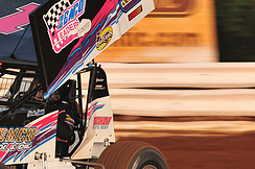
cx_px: -9
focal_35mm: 476
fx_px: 3367
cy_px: 75
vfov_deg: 2.9
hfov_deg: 4.3
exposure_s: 1/320
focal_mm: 200
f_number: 8
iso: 1000
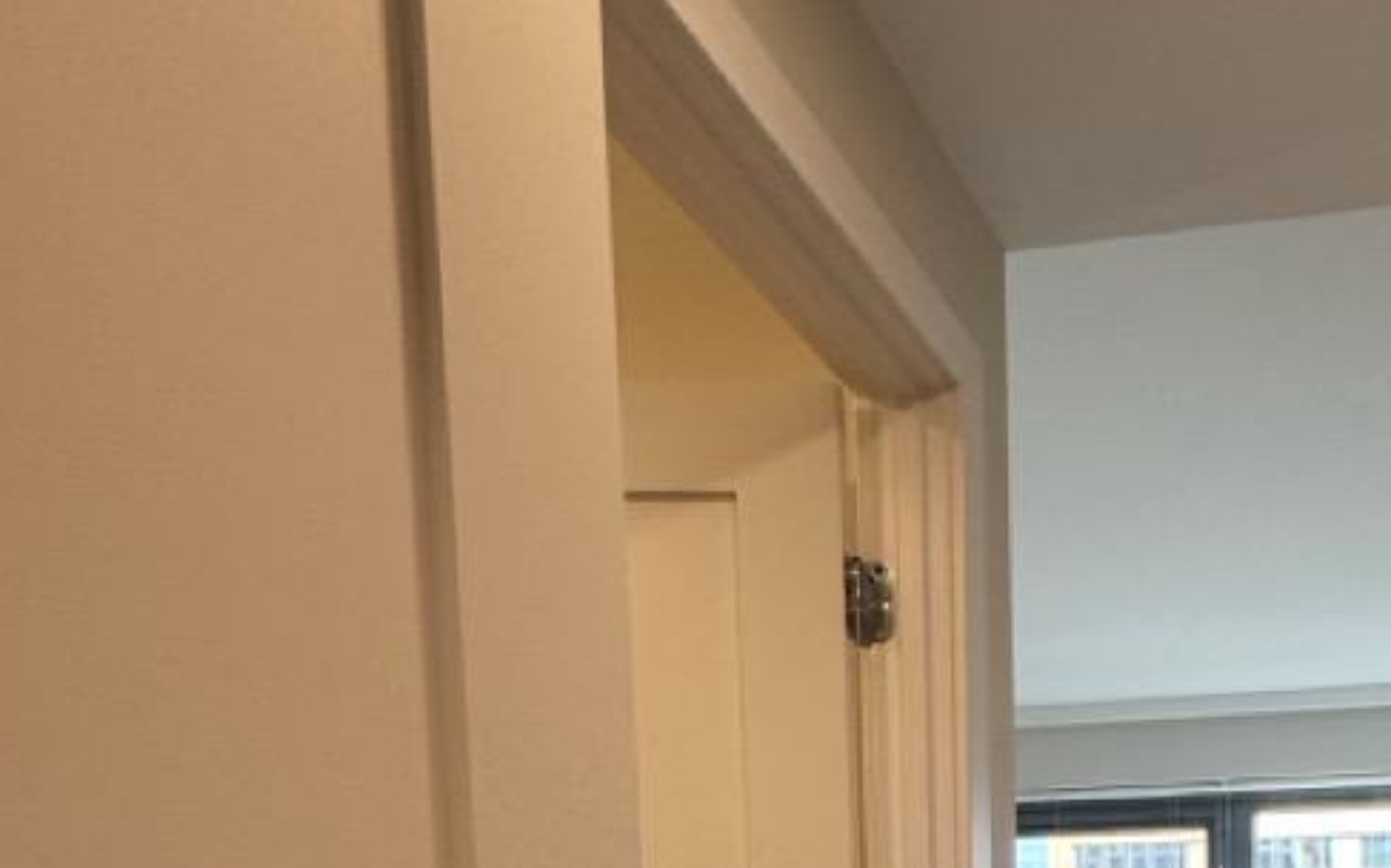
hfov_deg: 46.3
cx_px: 1208
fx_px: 1478
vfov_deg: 26.0
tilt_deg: -5.3
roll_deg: +0.4
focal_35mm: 39
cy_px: 1231
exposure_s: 1/120
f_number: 2.2
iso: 125
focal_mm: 2.22
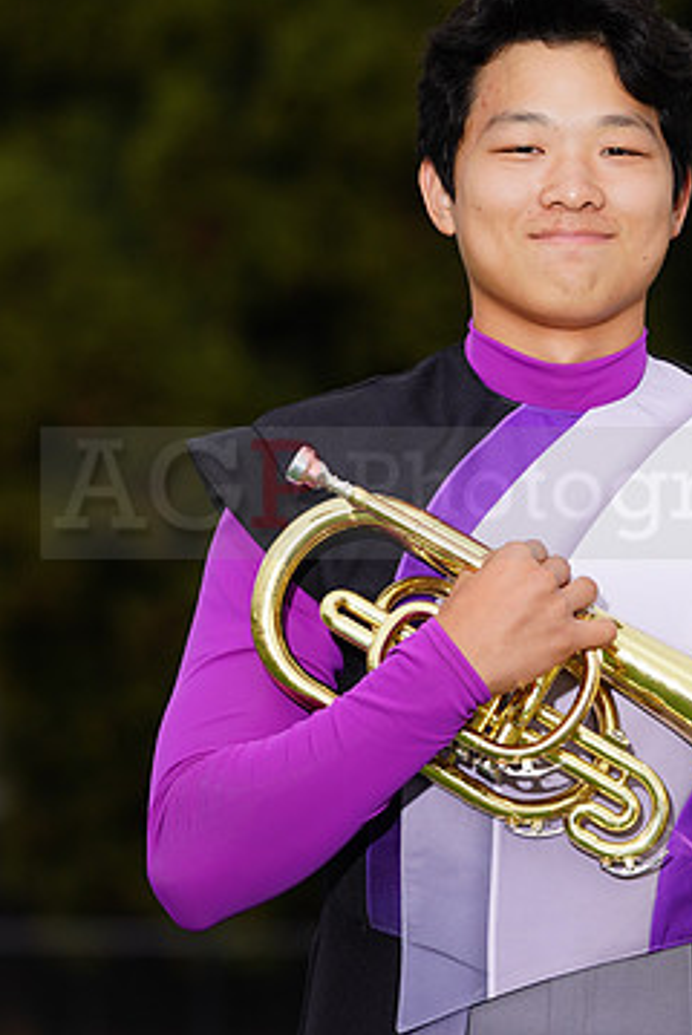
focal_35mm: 323
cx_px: 555
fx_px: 9295
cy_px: 467
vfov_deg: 6.4
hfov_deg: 4.3
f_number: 5.6
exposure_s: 1/160
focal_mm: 200
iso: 200
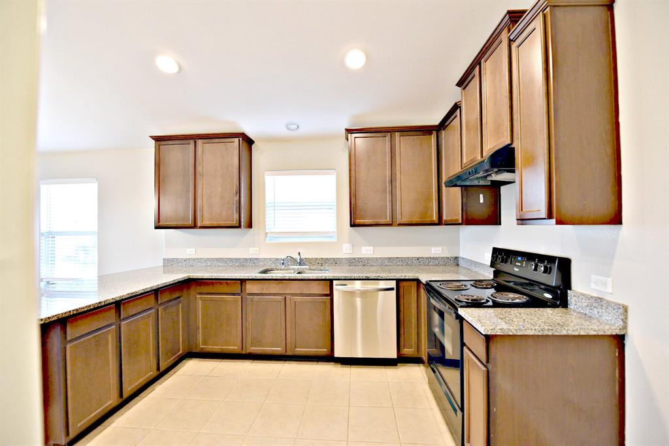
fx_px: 260
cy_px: 223
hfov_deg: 104.2
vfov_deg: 81.2
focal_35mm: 14
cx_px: 334
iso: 800
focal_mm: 14
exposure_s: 1/60
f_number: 3.5
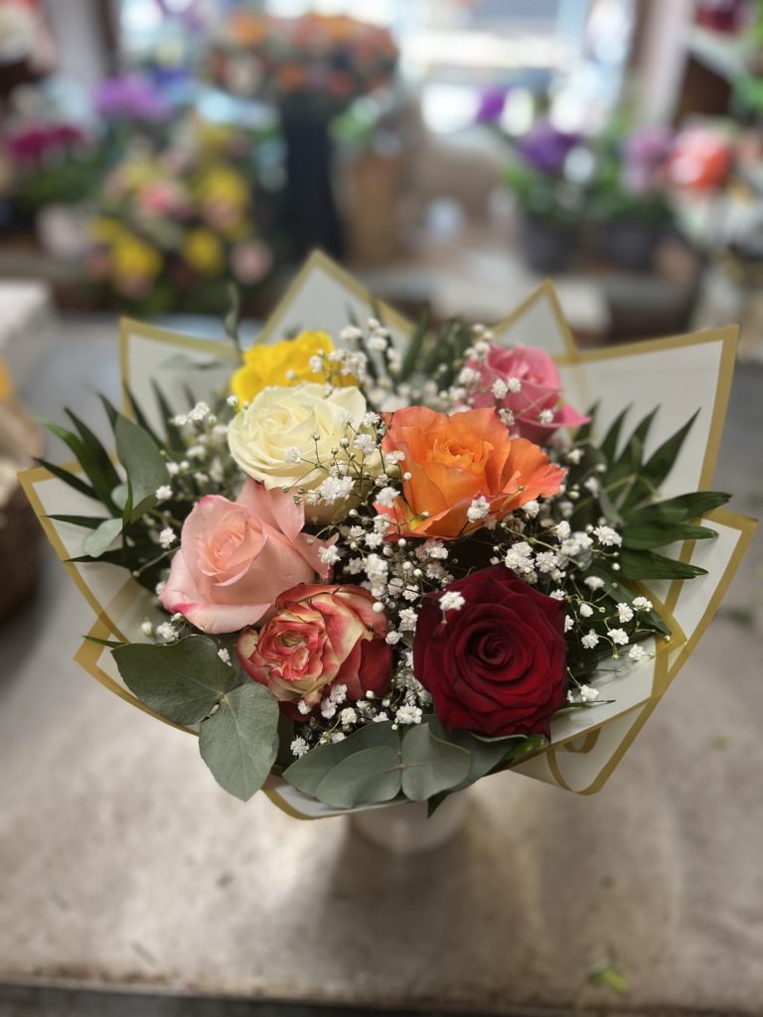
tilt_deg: -39.4
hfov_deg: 53.1
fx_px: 764
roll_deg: -0.8
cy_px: 508
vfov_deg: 67.3
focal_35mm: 26
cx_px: 382
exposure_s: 1/100
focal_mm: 5.7
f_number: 1.5
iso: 125
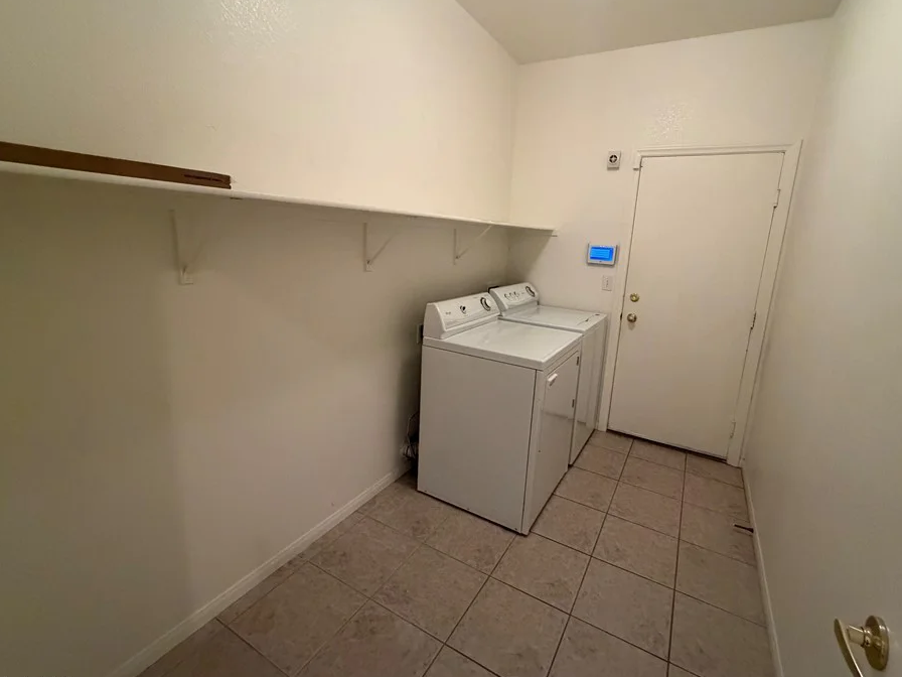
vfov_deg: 78.0
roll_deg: -2.9
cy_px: 317
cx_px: 479
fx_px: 417
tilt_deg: -12.1
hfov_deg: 94.4
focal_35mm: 16
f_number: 2.2
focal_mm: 2.22
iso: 640
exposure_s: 1/60
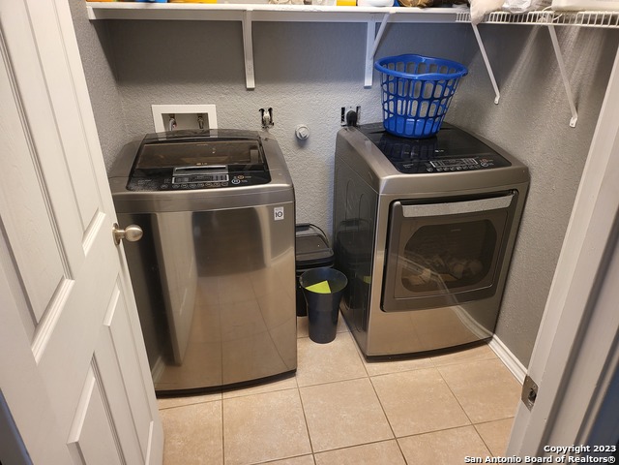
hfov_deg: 71.6
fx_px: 429
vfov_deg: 56.8
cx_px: 310
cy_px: 232
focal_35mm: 24
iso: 200
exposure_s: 1/60
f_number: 1.8
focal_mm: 5
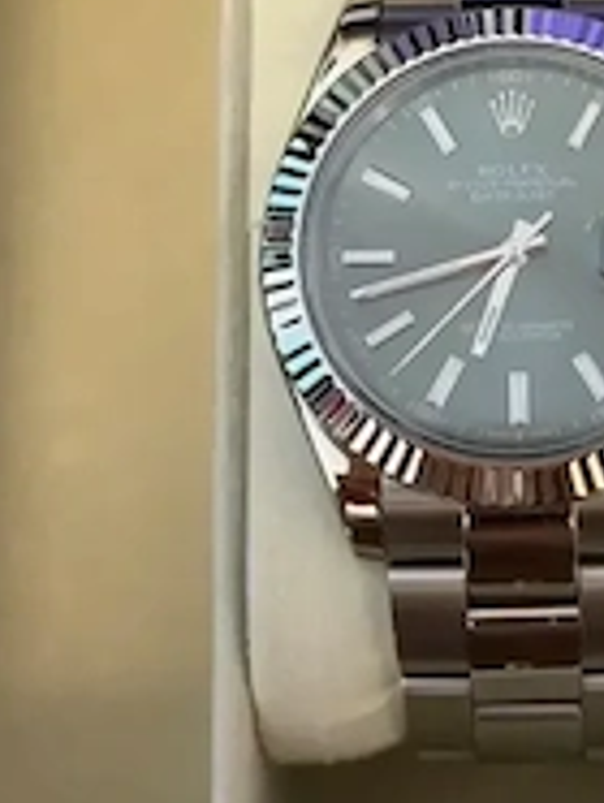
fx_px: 2391
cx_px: 557
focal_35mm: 103
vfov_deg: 18.9
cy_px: 181
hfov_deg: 14.2
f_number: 1.78
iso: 250
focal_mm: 6.76
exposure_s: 1/51
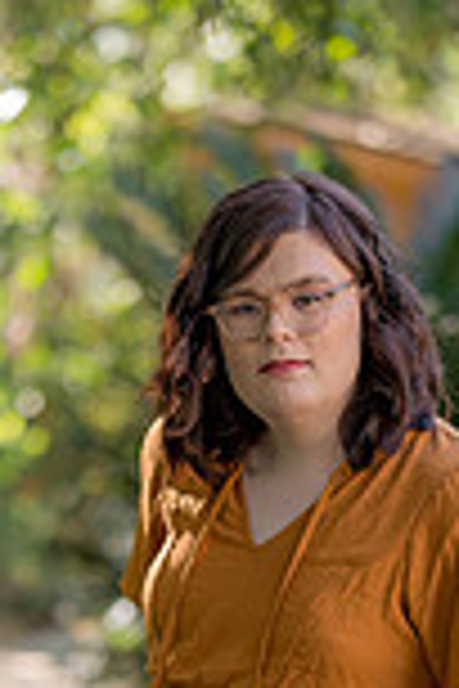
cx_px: 126
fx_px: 4781
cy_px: 751
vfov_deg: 8.2
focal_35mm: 250
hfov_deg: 5.5
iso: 100
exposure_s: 1/400
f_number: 1.8
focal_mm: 85
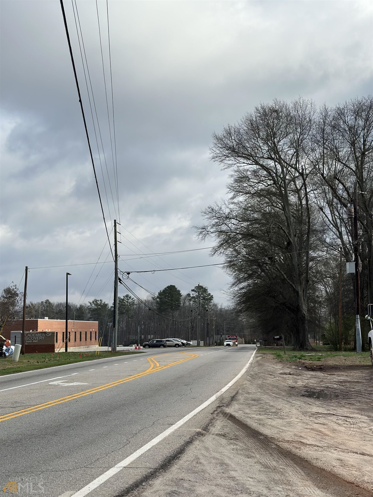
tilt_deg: +7.0
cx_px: 186
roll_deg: +1.1
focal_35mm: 48
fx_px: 690
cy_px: 248
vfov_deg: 39.7
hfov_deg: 30.3
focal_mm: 6.86
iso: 100
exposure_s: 1/7634
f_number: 1.78
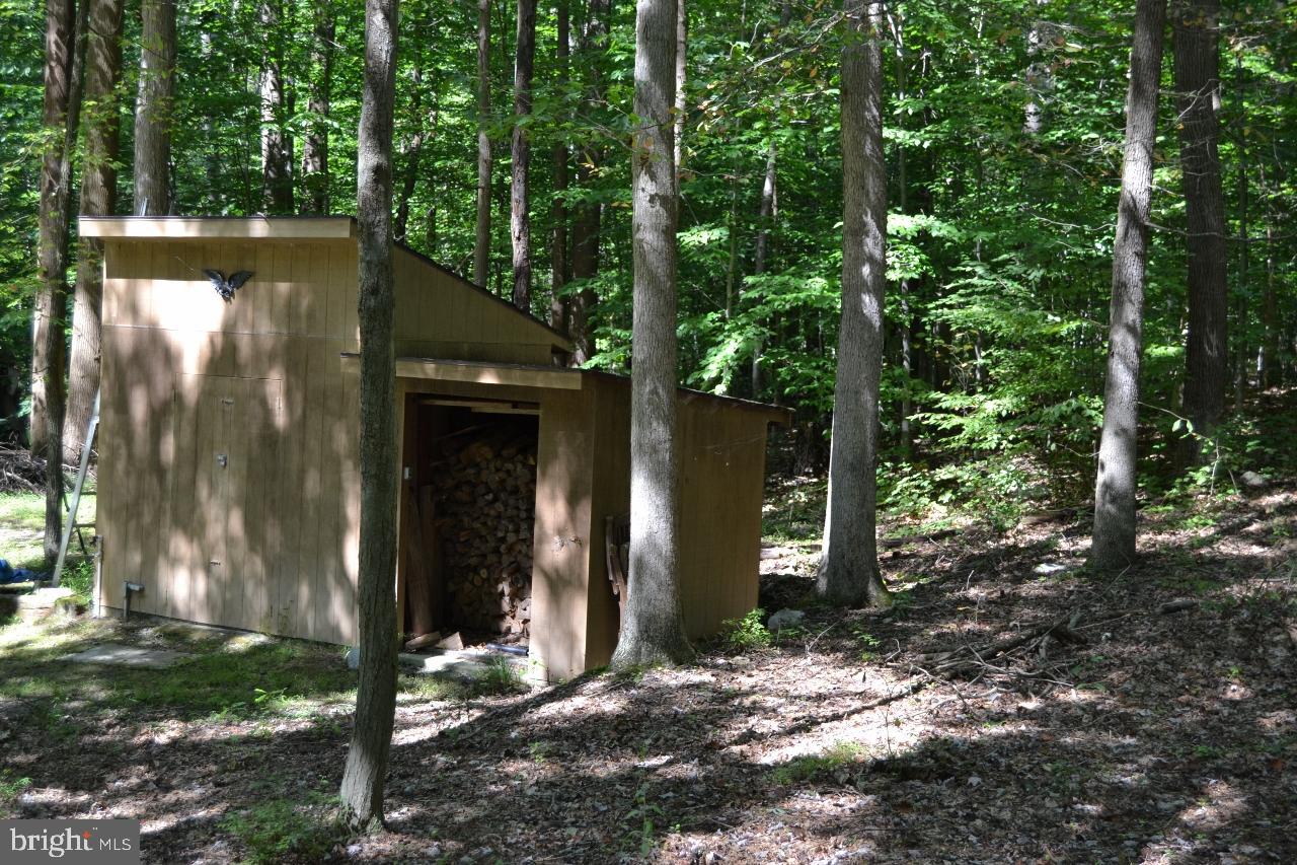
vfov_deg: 23.8
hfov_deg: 35.1
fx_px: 2053
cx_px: 648
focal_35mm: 57
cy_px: 432
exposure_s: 1/125
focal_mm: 38
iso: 360
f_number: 5.6
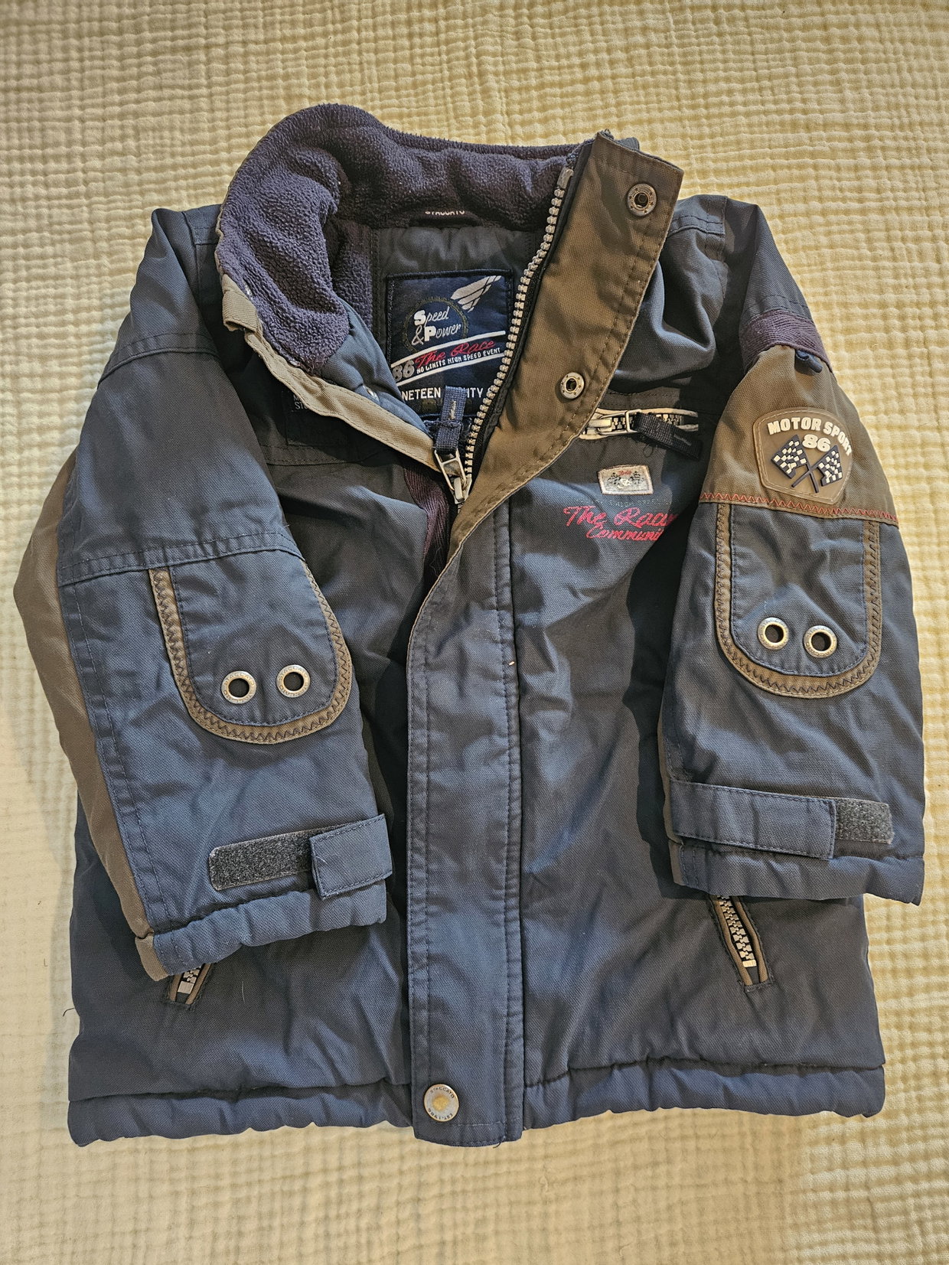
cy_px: 632
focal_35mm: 23
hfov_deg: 58.9
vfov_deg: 73.9
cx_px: 474
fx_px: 841
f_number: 1.8
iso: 640
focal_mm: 5.4
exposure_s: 1/33.3
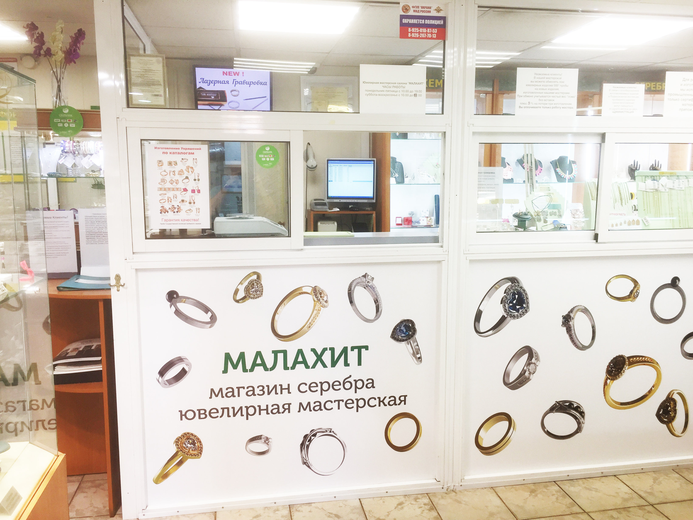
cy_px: 260
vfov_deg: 48.2
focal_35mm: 29
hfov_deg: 61.7
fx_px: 581
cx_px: 346
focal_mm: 4.15
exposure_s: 1/50
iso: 40
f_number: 2.2
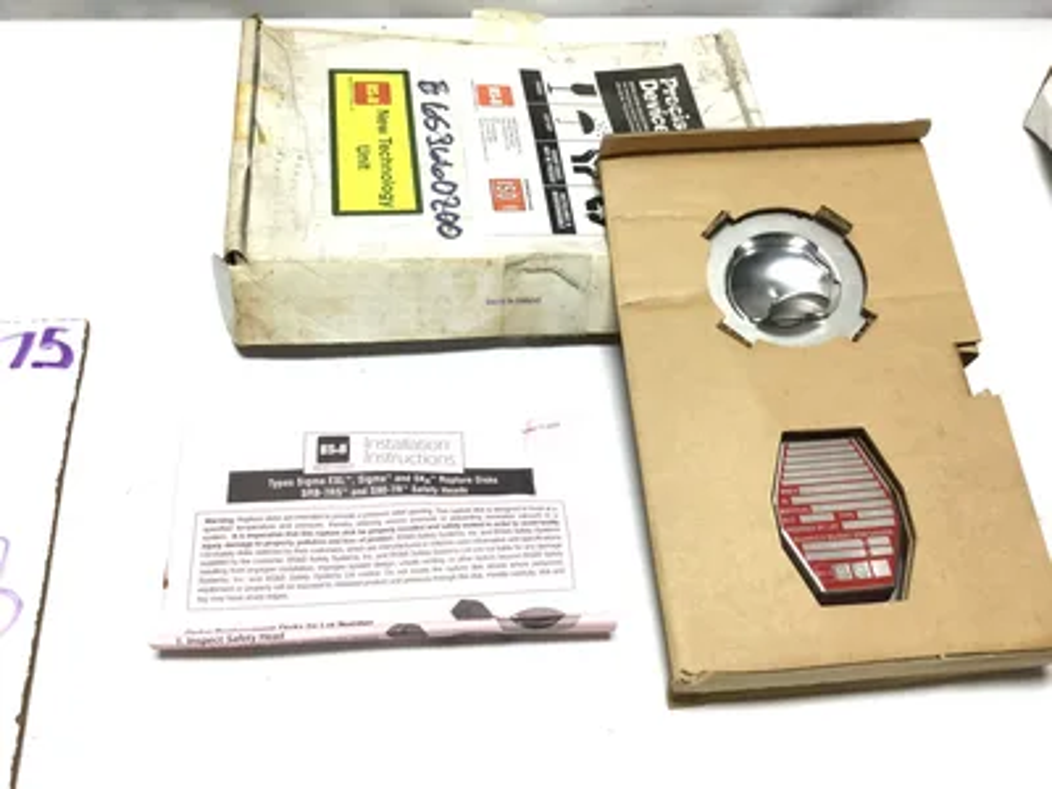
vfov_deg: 45.4
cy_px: 394
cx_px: 526
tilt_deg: -56.3
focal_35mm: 31
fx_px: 942
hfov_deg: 58.4
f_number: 2.4
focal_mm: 3.3
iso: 40
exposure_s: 1/120
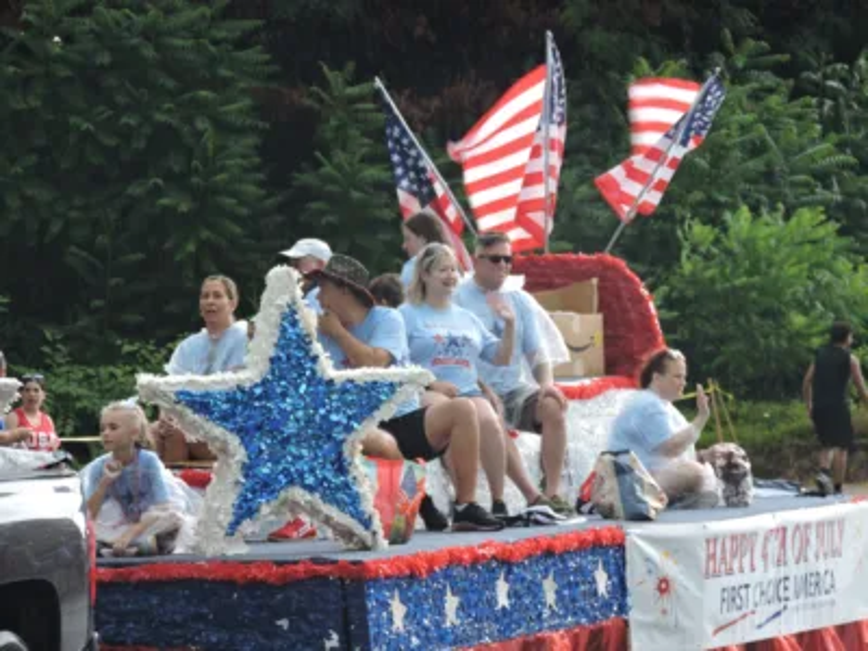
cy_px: 326
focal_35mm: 275
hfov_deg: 7.2
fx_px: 6896
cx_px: 434
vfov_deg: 5.4
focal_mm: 49.1
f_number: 4.7
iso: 400
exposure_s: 1/50
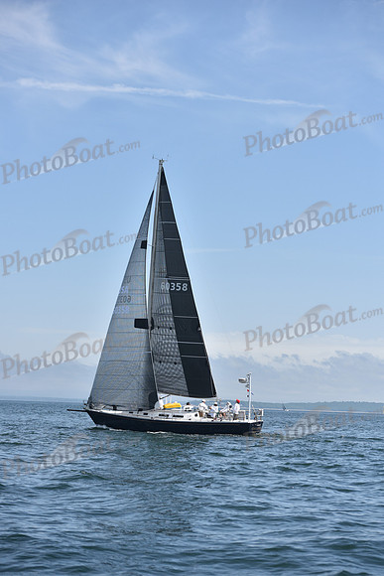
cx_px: 192
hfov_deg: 16.1
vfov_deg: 23.9
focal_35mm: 85
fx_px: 1359
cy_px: 288
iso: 200
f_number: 4
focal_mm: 85
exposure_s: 1/3200
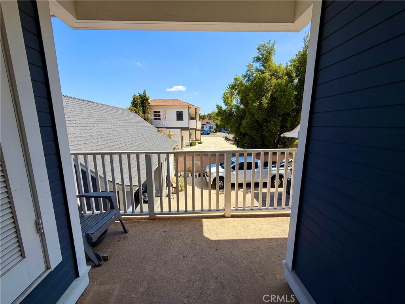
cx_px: 202
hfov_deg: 102.1
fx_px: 164
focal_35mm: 14
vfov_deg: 85.7
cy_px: 152
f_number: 2.2
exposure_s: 1/770
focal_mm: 2.22
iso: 32
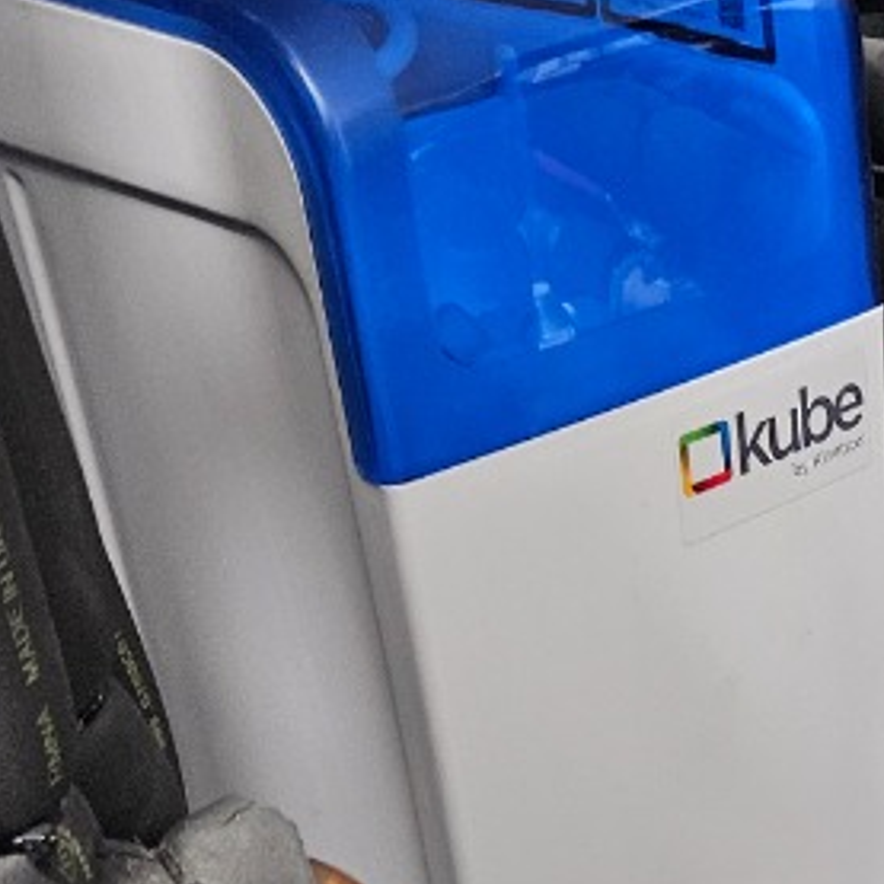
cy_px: 941
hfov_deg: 18.2
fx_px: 2543
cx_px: 1197
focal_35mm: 88
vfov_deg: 19.0
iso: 800
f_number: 1.8
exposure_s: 1/100
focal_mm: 5.4
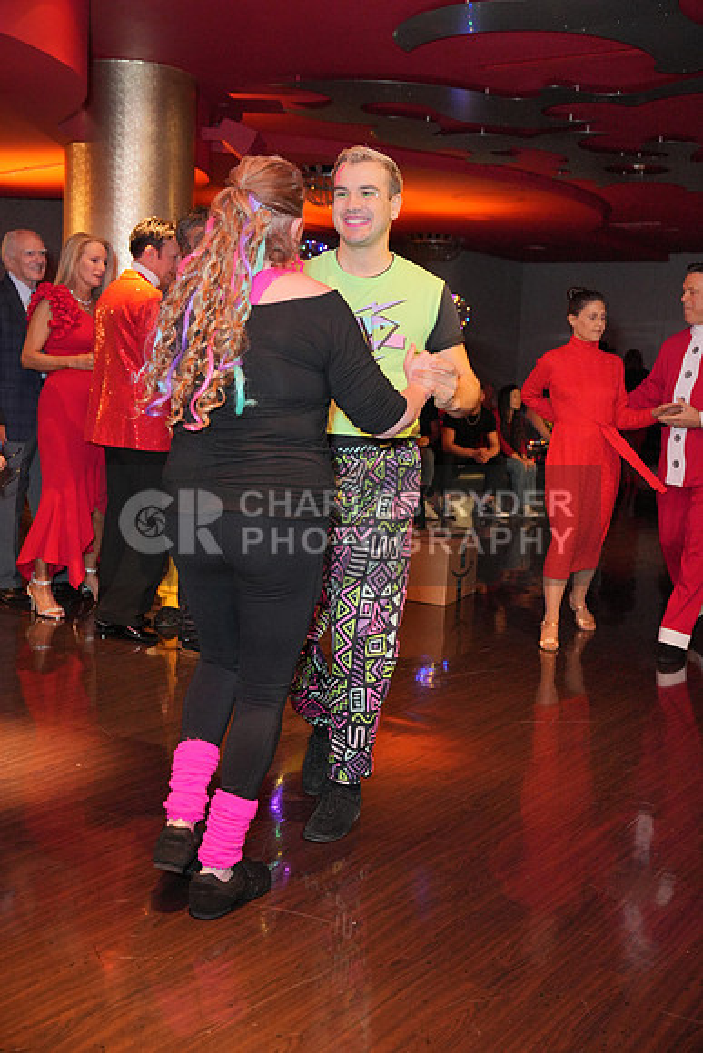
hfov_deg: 33.4
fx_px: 1171
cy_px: 526
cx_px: 352
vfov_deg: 48.4
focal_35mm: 40
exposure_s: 1/200
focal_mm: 40
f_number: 4
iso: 4000
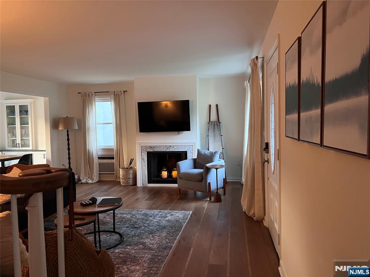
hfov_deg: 67.3
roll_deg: +0.8
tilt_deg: -2.8
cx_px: 185
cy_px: 138
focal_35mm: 26
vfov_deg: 53.1
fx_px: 278
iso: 500
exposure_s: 1/40
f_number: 1.5
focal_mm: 5.7
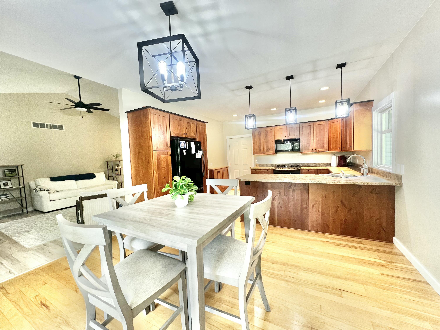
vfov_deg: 89.9
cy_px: 165
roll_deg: +2.0
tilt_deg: -3.4
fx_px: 165
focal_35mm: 13
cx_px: 220
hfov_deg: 106.2
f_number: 1.8
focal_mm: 1.57
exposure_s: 1/60
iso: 160
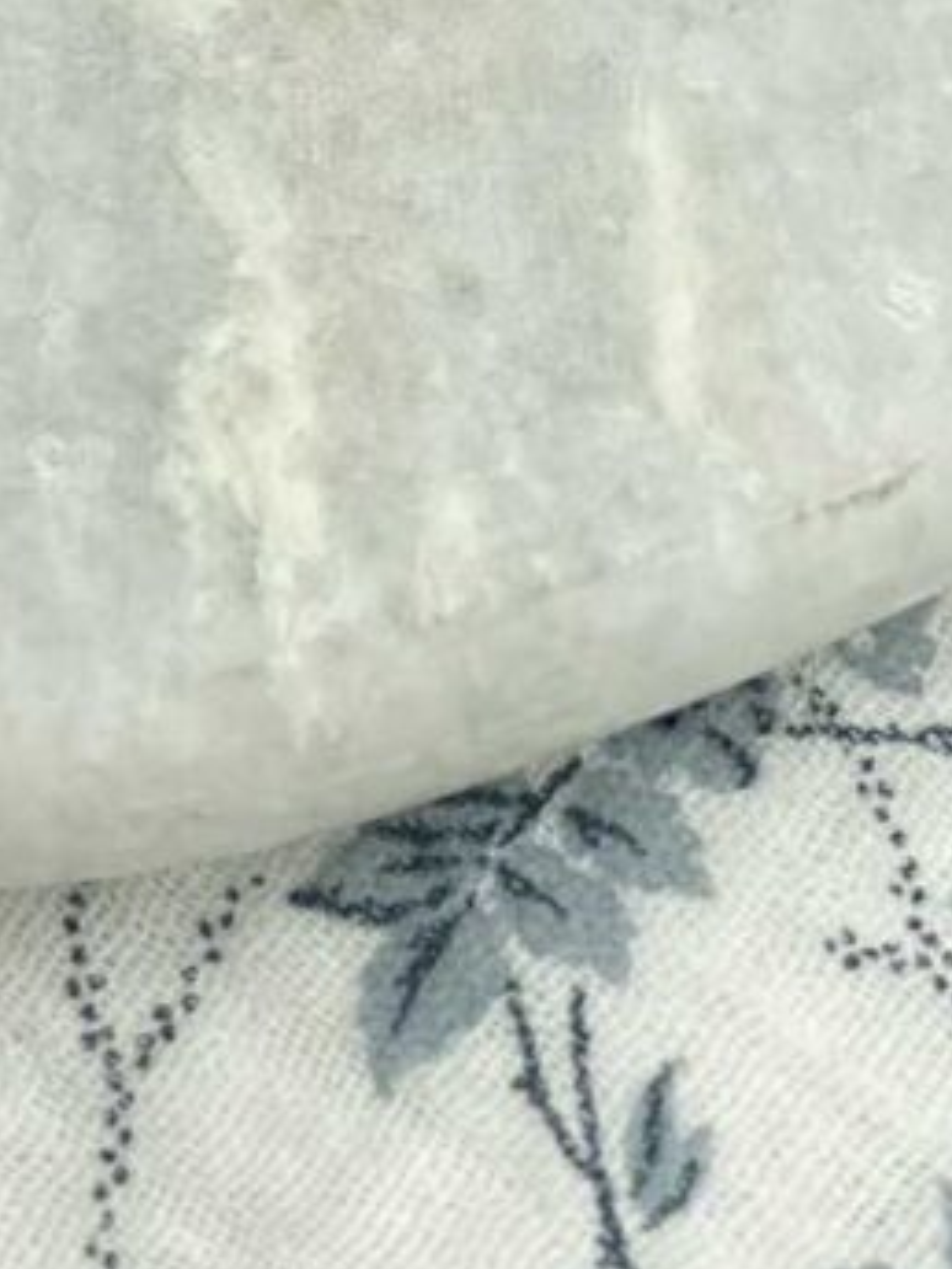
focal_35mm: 155
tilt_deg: -67.7
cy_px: -539
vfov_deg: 12.2
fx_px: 5684
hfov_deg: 9.5
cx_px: 22
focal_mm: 6
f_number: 2
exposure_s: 1/558
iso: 20
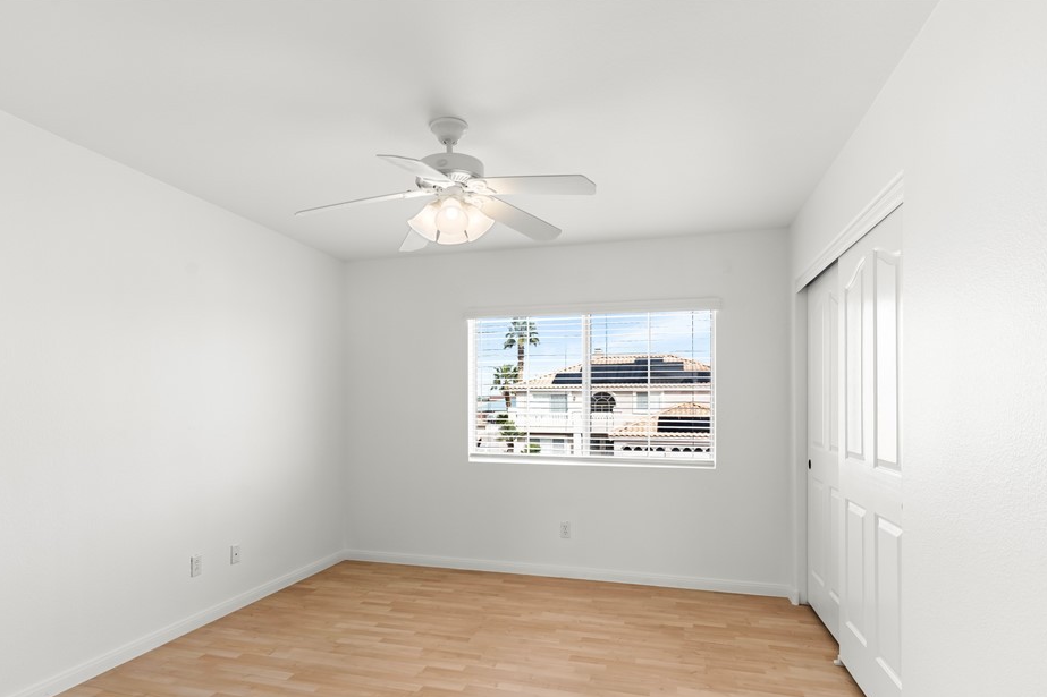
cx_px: 495
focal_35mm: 20
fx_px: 582
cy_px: 405
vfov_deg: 61.6
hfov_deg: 83.9
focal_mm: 17
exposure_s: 1/80
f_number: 8
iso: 500
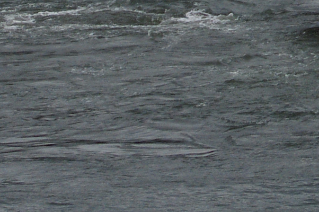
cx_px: 588
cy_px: -449
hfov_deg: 5.0
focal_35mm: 407
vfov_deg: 3.3
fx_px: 3603
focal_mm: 42.5
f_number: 11
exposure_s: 1/200
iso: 200
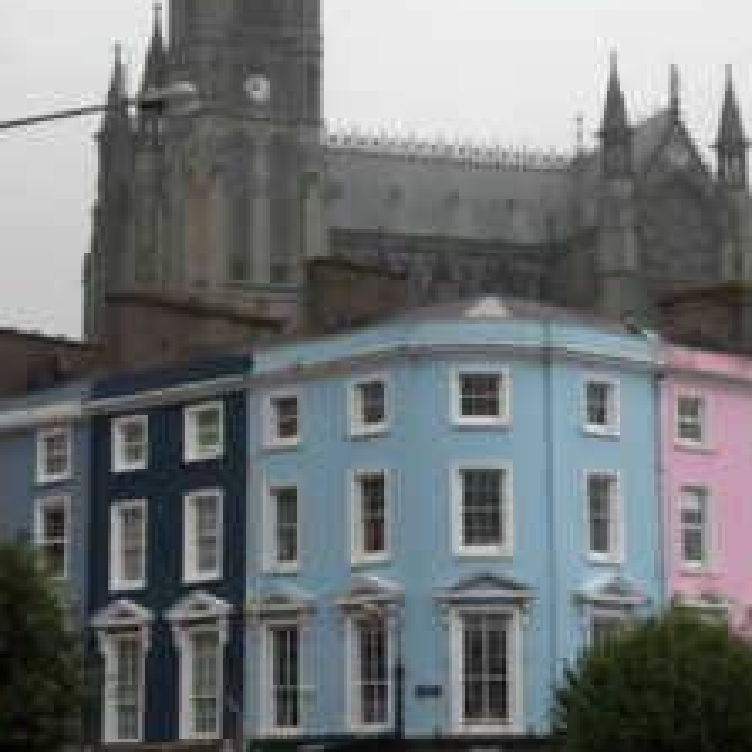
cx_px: 427
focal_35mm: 99
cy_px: 152
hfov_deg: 17.6
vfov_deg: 17.4
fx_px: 2433
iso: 100
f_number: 5.6
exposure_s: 1/125
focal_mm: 35
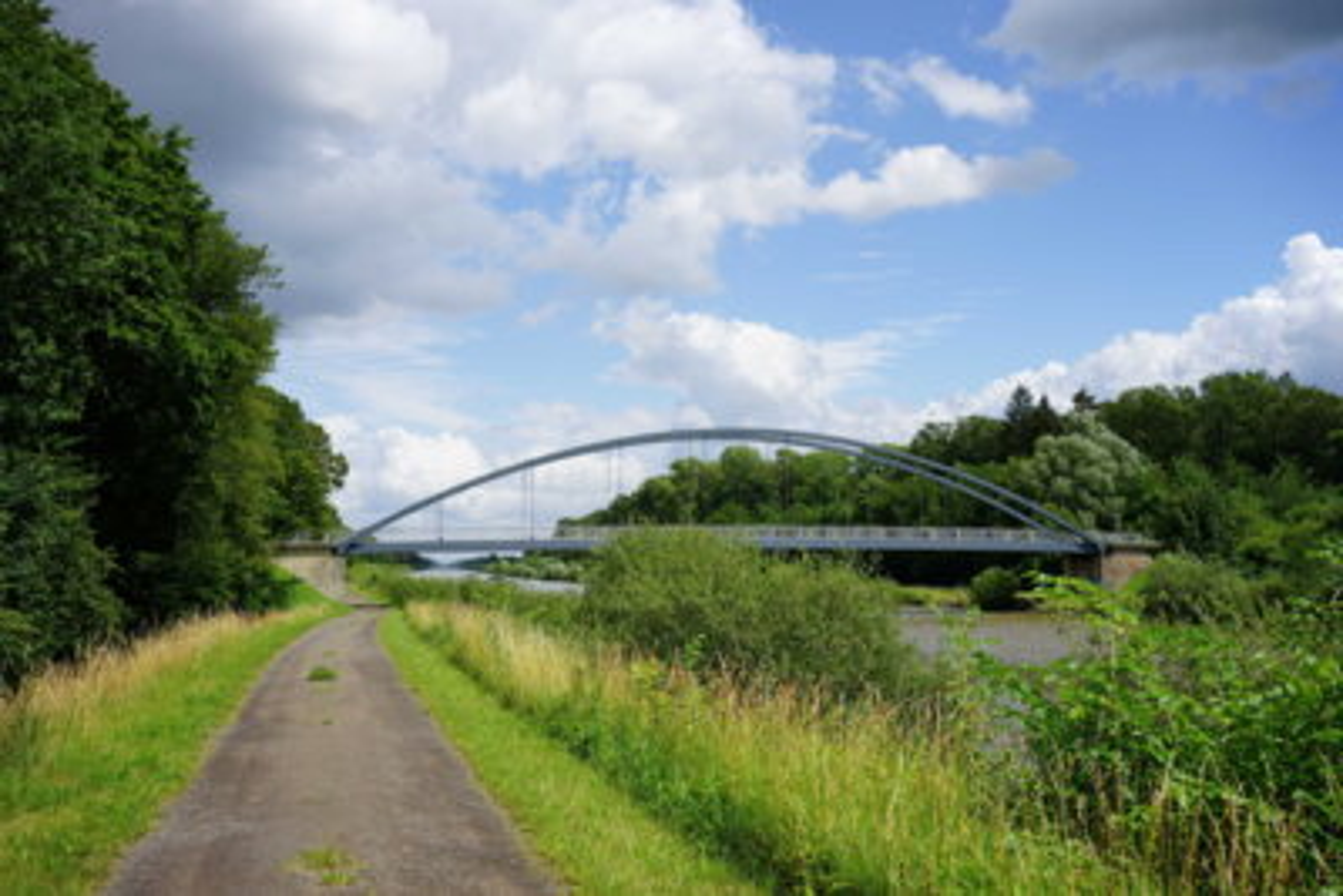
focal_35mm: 35
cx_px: 672
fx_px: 1306
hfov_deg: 54.4
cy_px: 448
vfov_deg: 37.9
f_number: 5.6
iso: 100
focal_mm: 35
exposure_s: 1/640
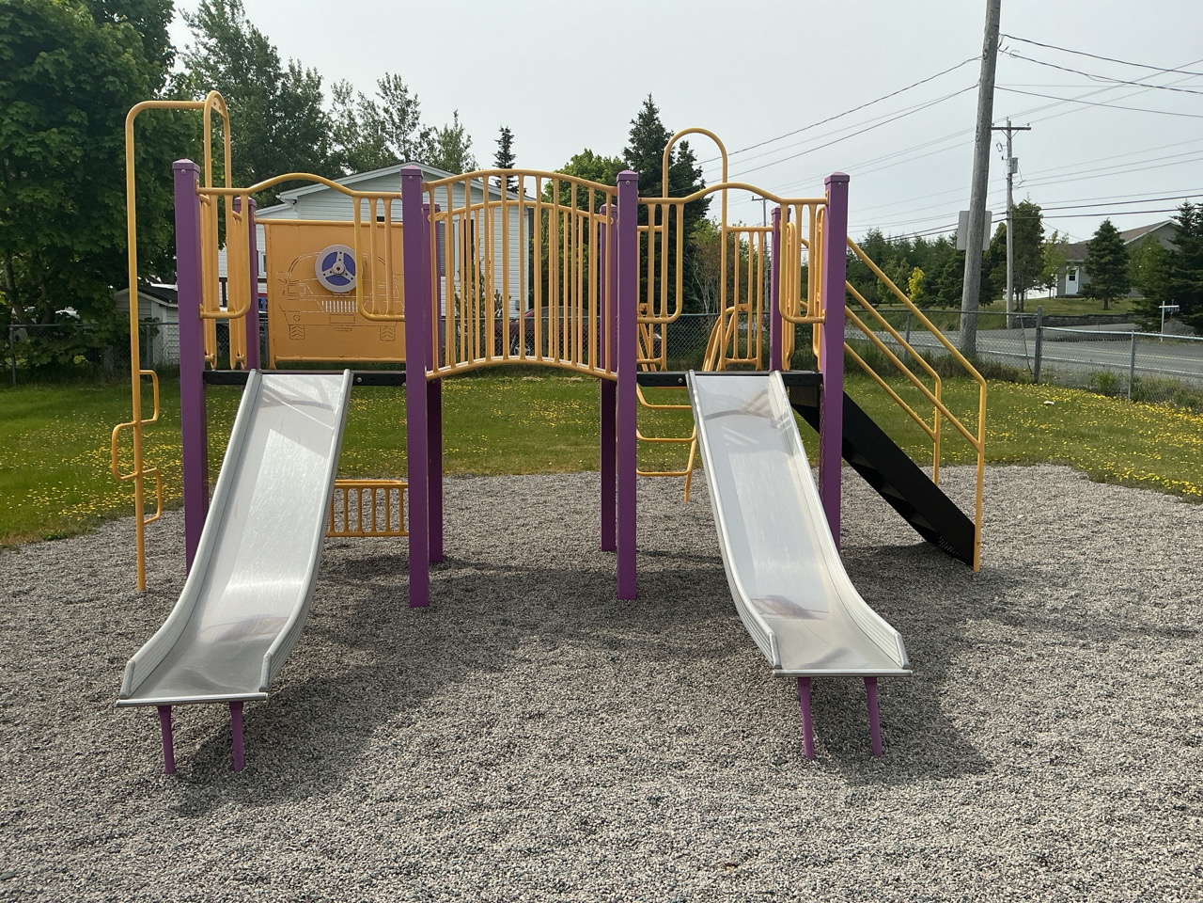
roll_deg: -0.6
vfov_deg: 48.2
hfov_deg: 61.7
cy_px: 452
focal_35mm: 29
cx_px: 602
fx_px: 1008
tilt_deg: -3.3
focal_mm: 3
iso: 25
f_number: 1.8
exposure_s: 1/2320
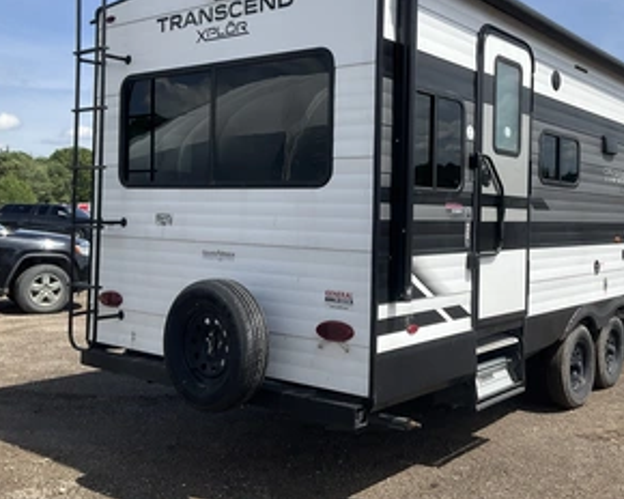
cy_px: 200
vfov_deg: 38.1
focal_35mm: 39
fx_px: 720
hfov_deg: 46.3
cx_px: 402
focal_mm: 3
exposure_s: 1/2058
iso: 25
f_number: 1.8
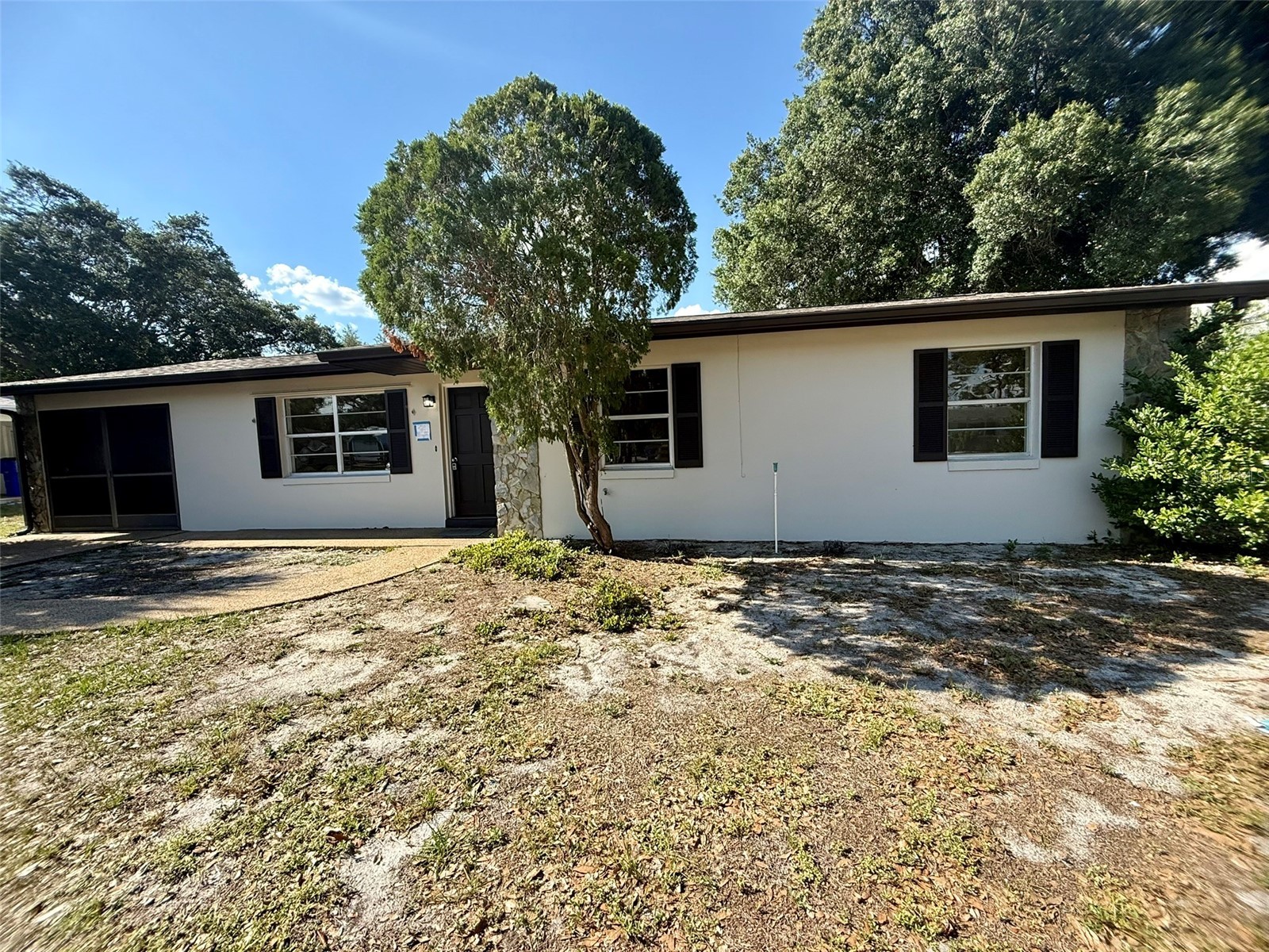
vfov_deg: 85.7
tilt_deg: -2.2
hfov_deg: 102.1
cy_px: 476
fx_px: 513
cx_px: 634
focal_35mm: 14
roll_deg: +2.1
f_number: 2.2
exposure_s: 1/1050
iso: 64
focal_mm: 2.22
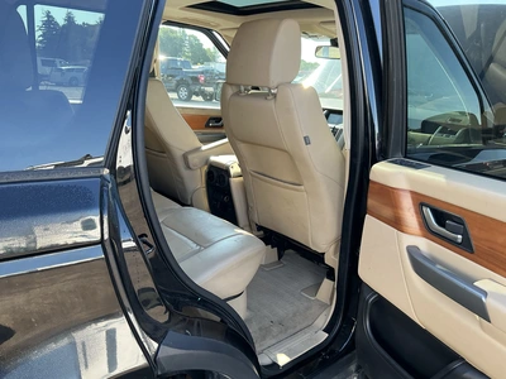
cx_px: 253
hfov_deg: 63.4
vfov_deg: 49.7
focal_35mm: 28
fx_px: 409
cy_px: 190
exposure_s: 1/122
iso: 25
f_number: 1.8
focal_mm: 3
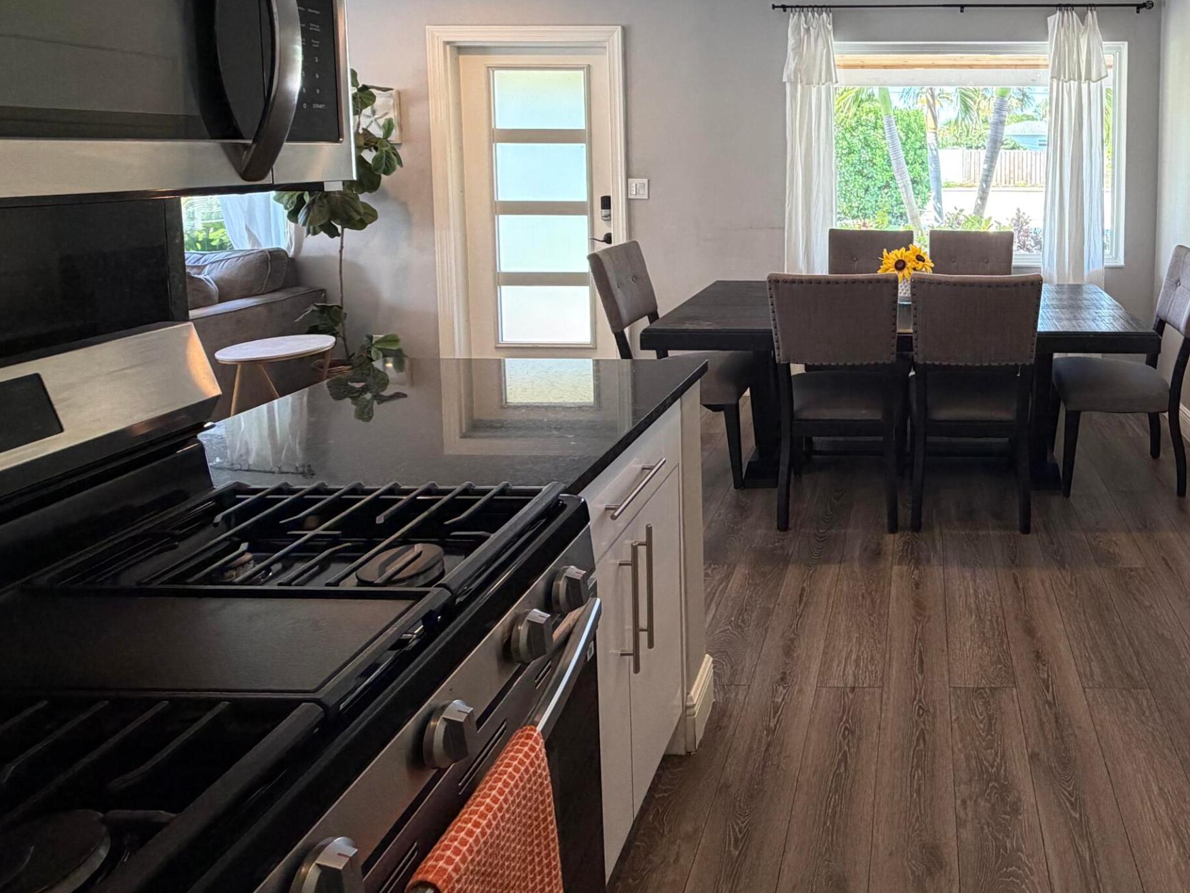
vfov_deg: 55.7
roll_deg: -0.2
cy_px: 211
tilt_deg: -4.2
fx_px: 791
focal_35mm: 23
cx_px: 925
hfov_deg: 68.0
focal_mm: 2.22
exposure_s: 1/120
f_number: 2.2
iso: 200
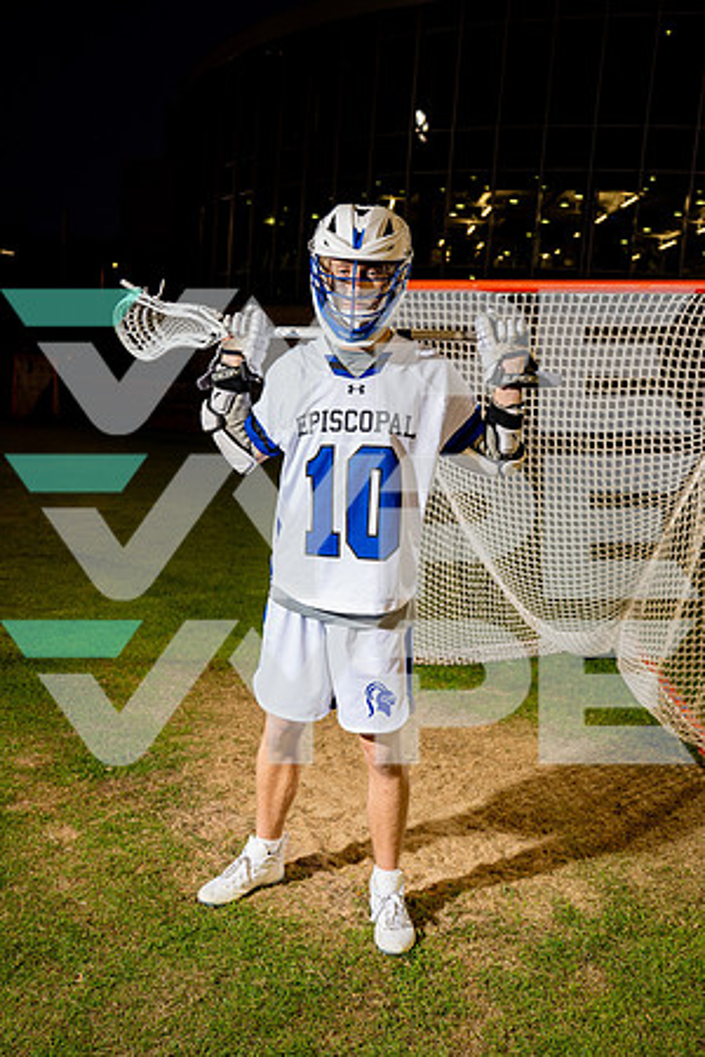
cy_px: 528
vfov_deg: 60.3
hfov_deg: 42.3
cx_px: 352
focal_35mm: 31
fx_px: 911
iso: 400
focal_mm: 31
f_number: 4
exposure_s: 1/250
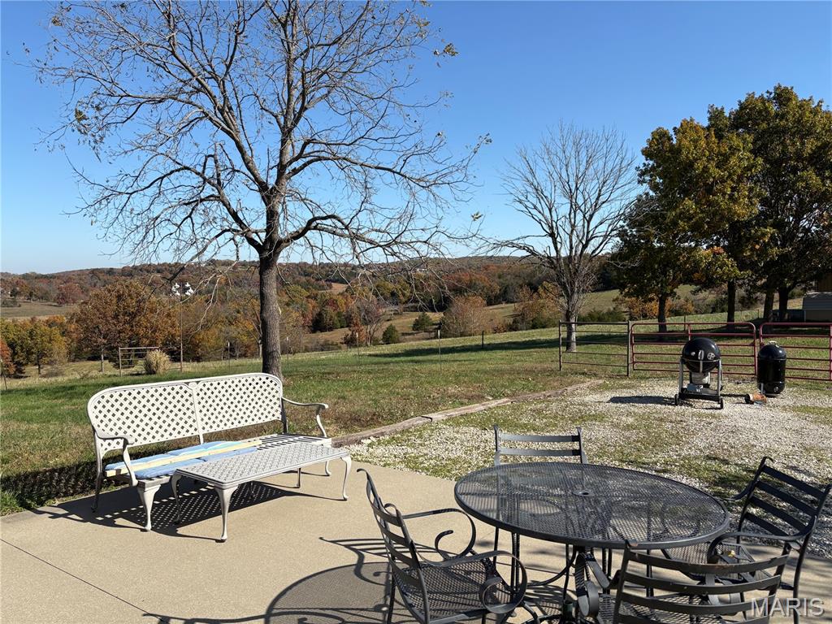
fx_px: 625
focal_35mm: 26
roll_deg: +1.3
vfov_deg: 53.1
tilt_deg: -2.9
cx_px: 416
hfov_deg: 67.3
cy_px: 312
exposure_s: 1/3448
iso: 50
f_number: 1.6
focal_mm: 5.96
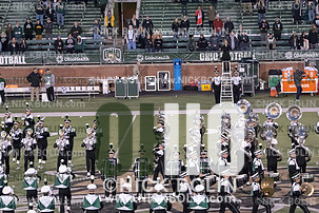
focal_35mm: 195
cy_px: 153
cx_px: 170
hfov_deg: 10.5
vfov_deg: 7.0
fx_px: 1728
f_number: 3.2
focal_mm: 102
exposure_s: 1/1250
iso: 5000
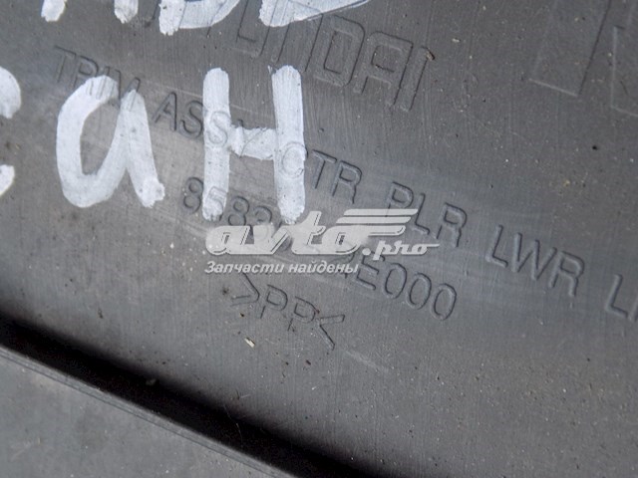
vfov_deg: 17.2
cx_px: 319
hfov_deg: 22.8
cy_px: 239
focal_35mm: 86
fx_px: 1585
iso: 100
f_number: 4.4
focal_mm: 15.3
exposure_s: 1/30
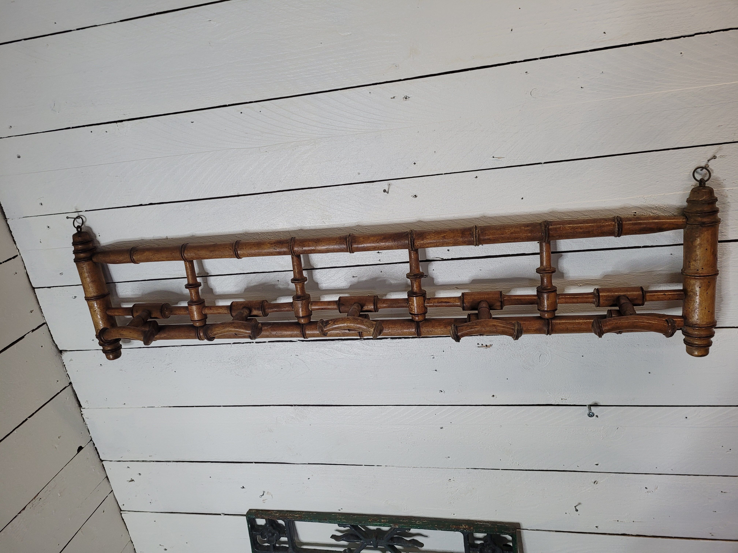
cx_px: 369
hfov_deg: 67.3
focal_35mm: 26
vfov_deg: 53.1
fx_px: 554
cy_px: 276
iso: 160
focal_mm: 5.4
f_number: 1.8
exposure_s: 1/100
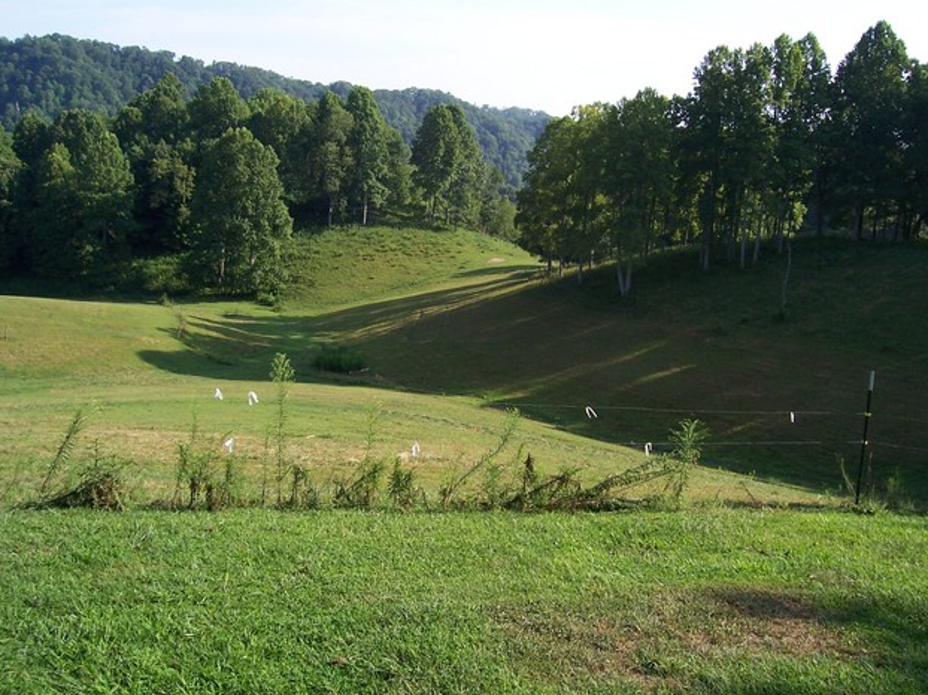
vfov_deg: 40.7
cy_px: 350
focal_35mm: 35
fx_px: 938
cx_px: 468
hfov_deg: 52.6
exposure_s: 1/250
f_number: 5.6
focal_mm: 5.6
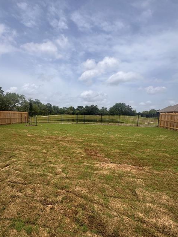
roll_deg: -0.9
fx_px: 117
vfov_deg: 90.8
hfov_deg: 74.4
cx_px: 77
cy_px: 130
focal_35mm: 17
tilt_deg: -8.1
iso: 50
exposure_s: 1/3390
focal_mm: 2.22
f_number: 2.2
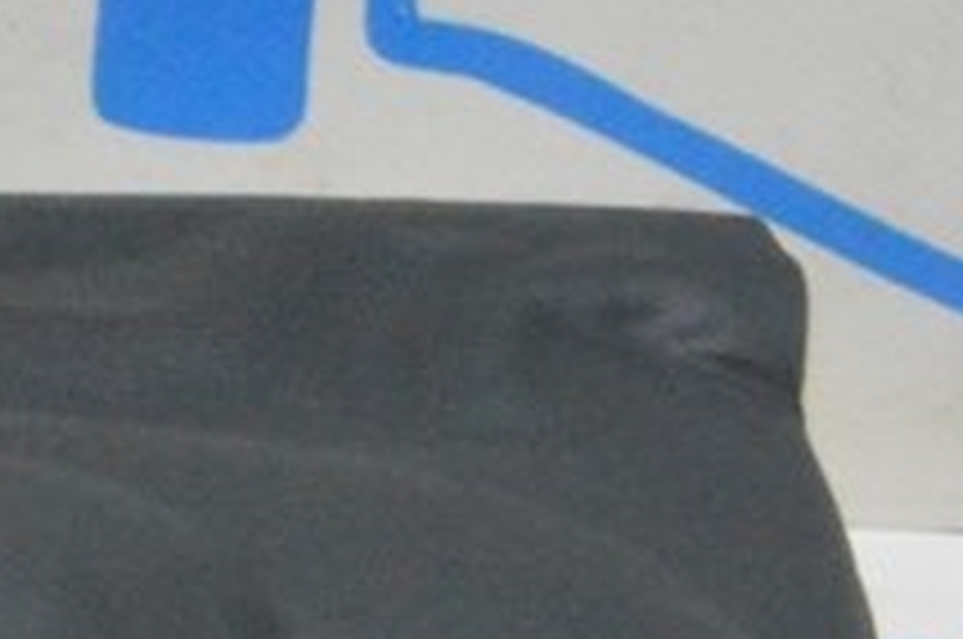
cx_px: -832
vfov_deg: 4.5
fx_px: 8066
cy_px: 1145
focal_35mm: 302
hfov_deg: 6.7
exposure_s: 1/20
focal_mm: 42
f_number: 20
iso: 6400
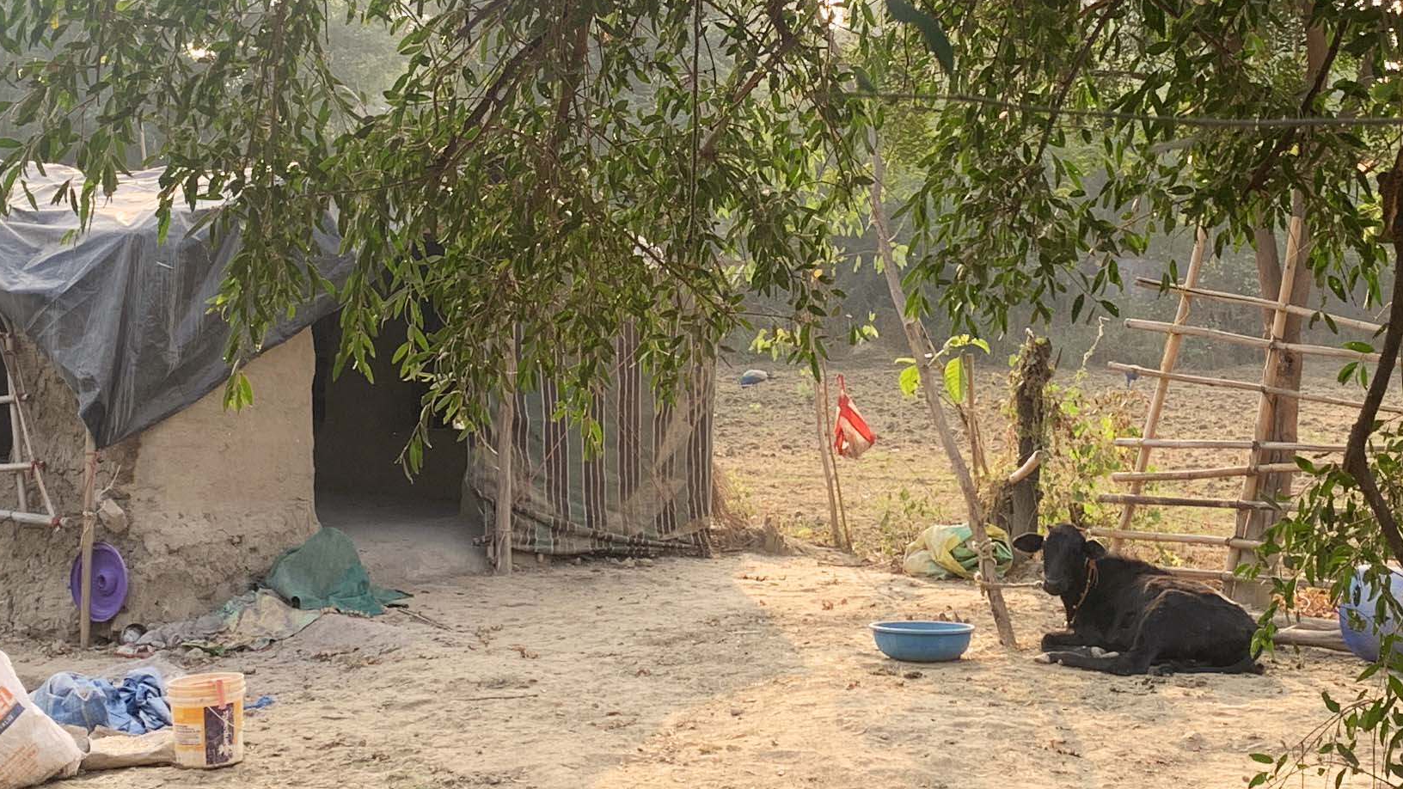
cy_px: 218
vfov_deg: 17.2
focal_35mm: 70
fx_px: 2604
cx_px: 677
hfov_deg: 30.2
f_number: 1.8
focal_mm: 4.25
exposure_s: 1/283
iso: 25
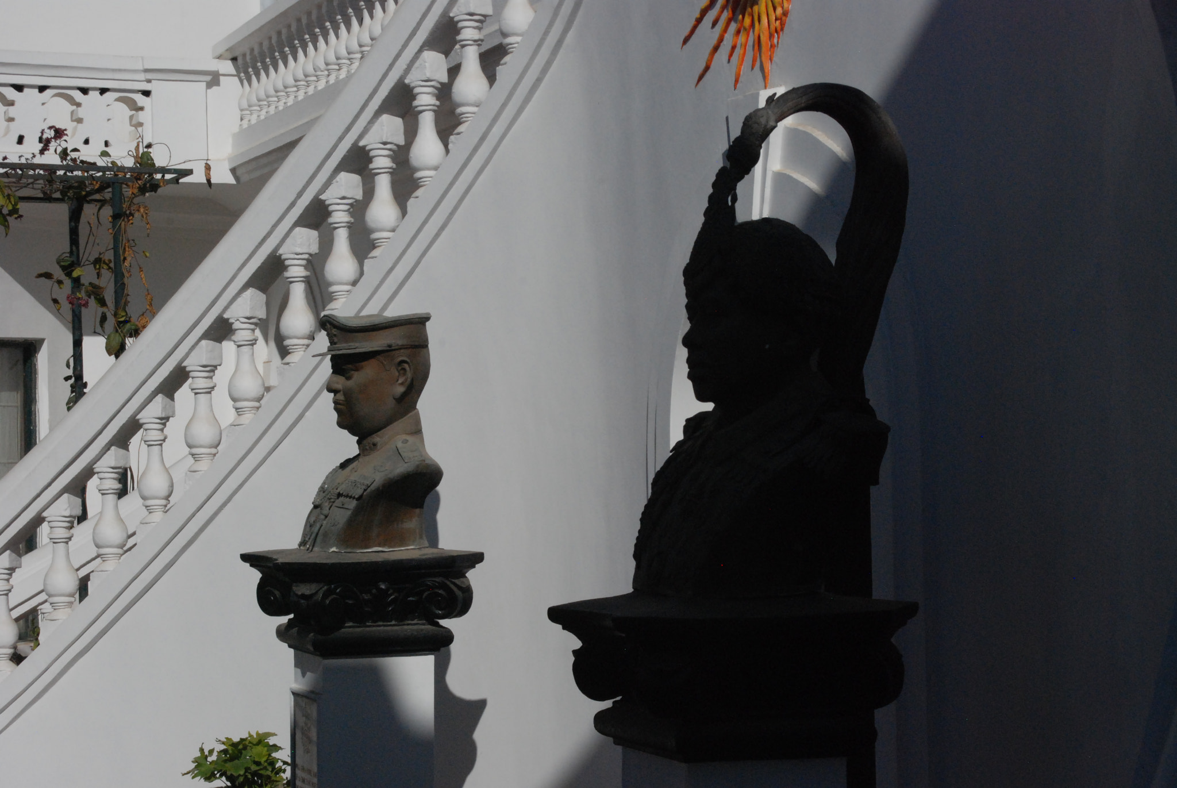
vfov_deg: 18.2
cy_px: 394
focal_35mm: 75
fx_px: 2455
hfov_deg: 27.0
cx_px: 588
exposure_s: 1/1600
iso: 1000
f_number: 20
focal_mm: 50
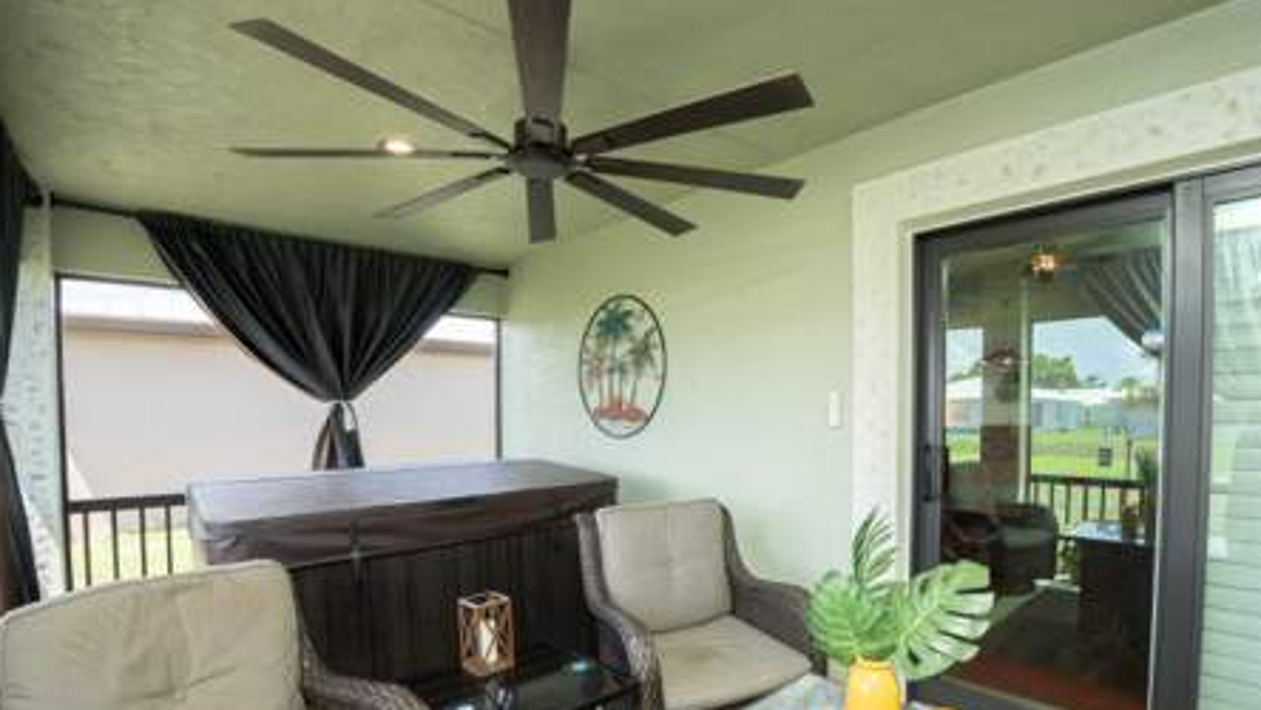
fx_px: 569
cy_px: 426
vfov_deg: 63.4
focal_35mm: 17
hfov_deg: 95.8
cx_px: 667
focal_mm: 10
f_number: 10
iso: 500
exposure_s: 1/125
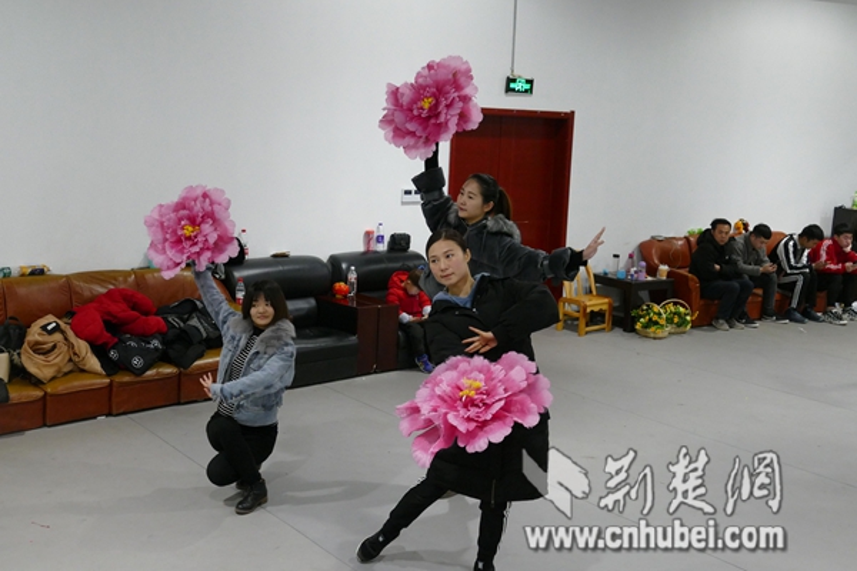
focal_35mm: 44
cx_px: 428
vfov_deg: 30.5
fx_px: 1047
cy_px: 286
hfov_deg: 44.5
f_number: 3.2
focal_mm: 16
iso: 1600
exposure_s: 1/50
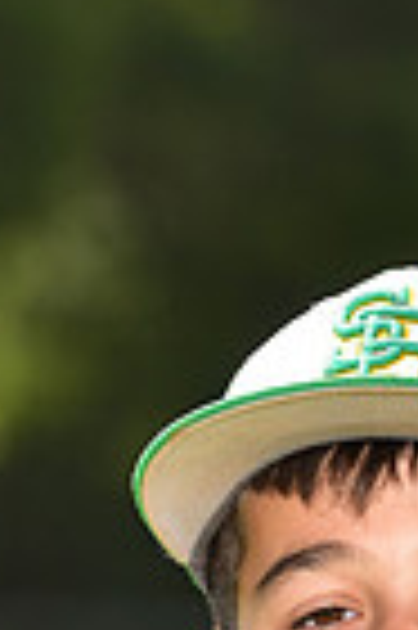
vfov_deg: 3.1
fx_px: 11610
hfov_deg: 2.1
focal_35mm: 665
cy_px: 1098
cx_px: 407
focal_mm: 160
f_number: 5
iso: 100
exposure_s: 1/200
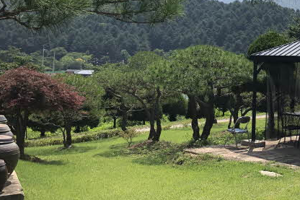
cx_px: 260
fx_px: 525
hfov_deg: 30.7
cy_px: 40
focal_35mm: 63
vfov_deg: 21.3
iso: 20
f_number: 1.8
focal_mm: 4
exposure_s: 1/2667
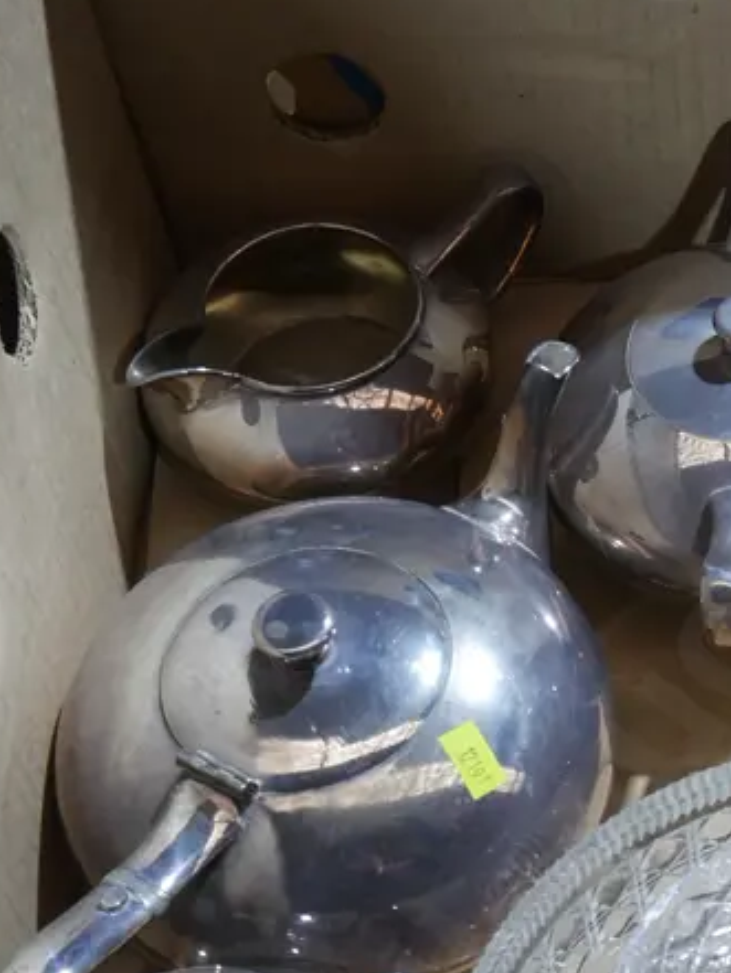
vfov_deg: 24.5
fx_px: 2223
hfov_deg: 18.3
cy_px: 717
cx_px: 674
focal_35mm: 79
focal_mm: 17
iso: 500
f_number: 4
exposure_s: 1/60
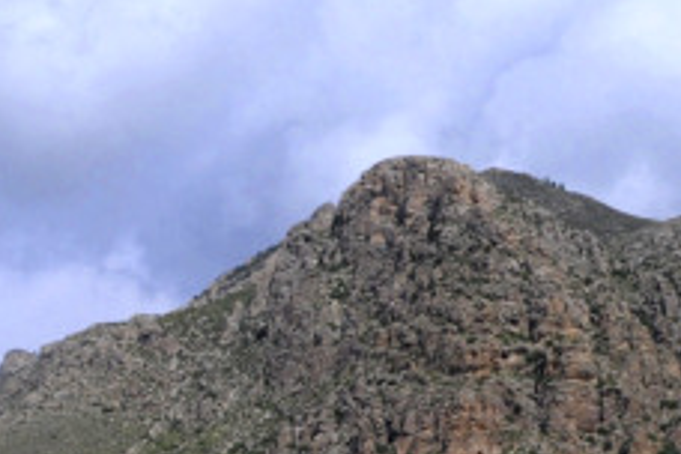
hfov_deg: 15.5
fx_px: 2289
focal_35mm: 121
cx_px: -370
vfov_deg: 11.2
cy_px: 454
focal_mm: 18
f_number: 10
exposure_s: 1/500
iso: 200
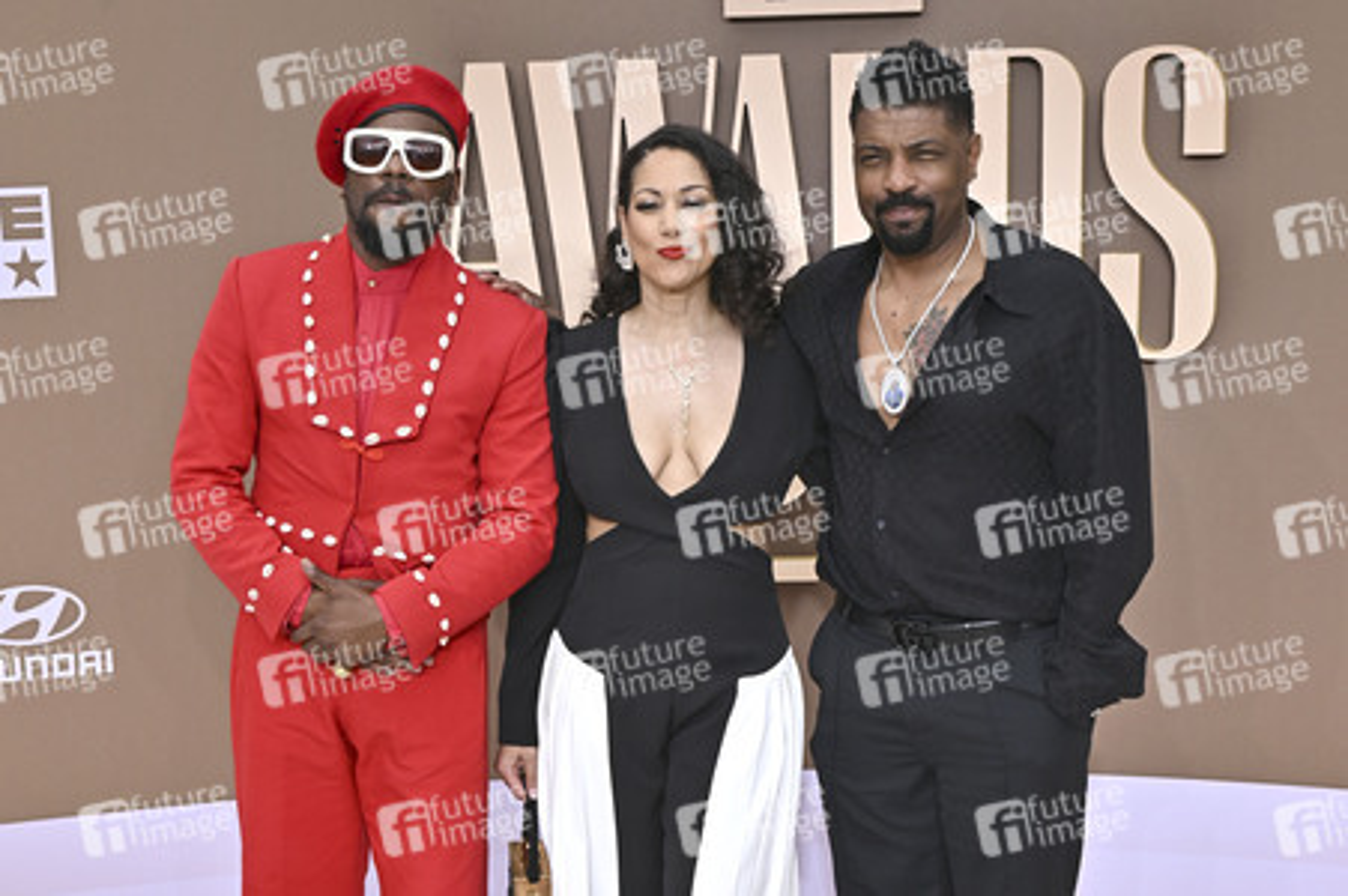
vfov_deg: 27.5
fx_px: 1833
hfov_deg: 40.4
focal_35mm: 49
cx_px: 674
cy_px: 448
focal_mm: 49
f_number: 9
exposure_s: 1/320
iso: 400
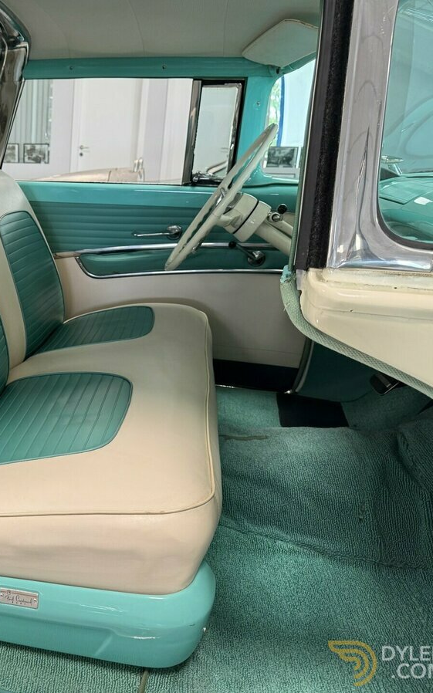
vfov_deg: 56.7
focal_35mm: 34
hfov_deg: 33.7
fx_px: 642
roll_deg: -0.7
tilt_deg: -17.4
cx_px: -12
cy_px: 346
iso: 125
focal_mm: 6.76
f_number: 1.78
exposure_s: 1/50
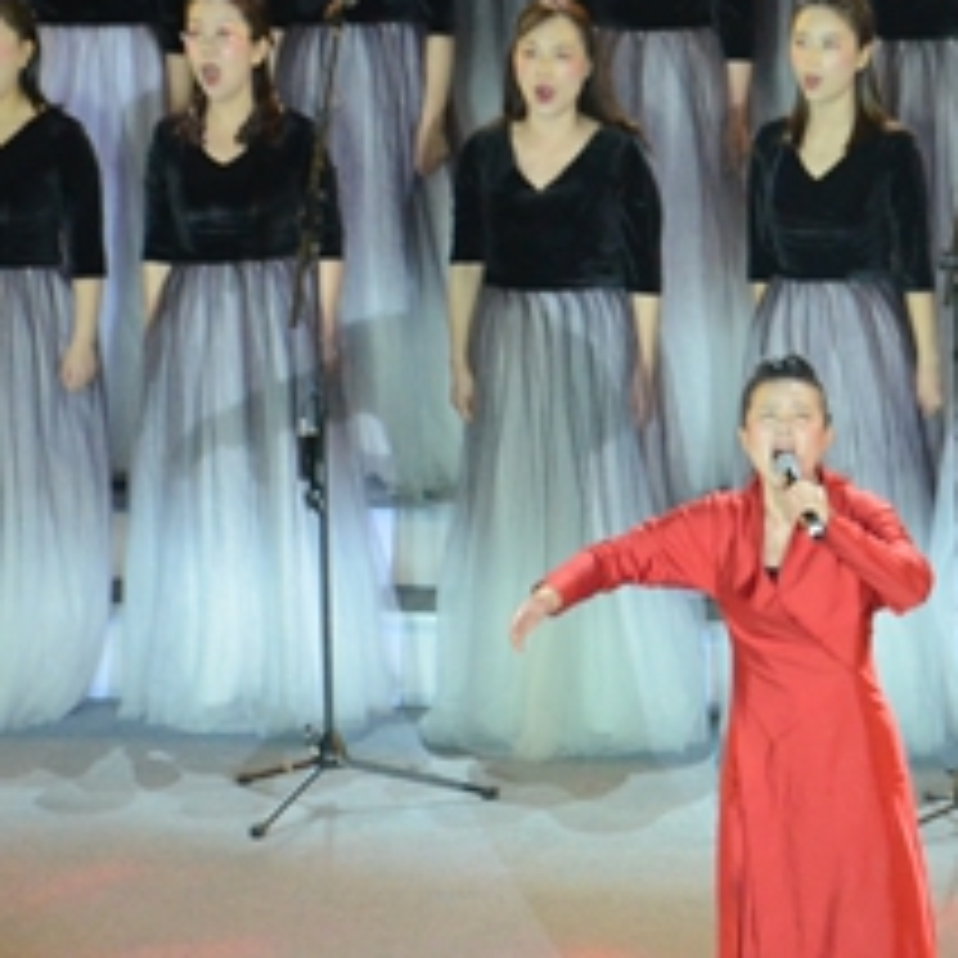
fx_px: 20916
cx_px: 962
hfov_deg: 2.6
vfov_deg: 2.6
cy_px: 648
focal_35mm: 668
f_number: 5.6
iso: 2000
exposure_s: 1/160
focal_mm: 140
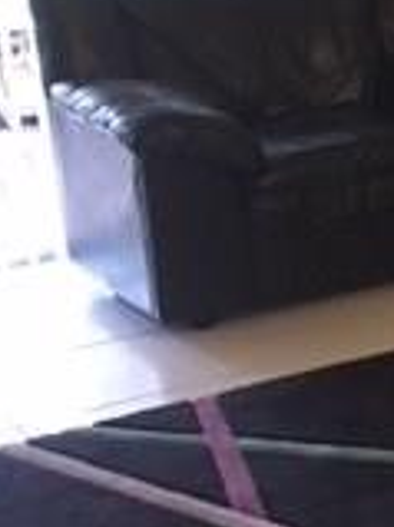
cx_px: 728
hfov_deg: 11.6
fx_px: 1778
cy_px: 133
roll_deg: +3.5
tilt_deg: -12.0
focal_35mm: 117
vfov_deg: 16.8
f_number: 2.2
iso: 200
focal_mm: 4.15
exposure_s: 1/15
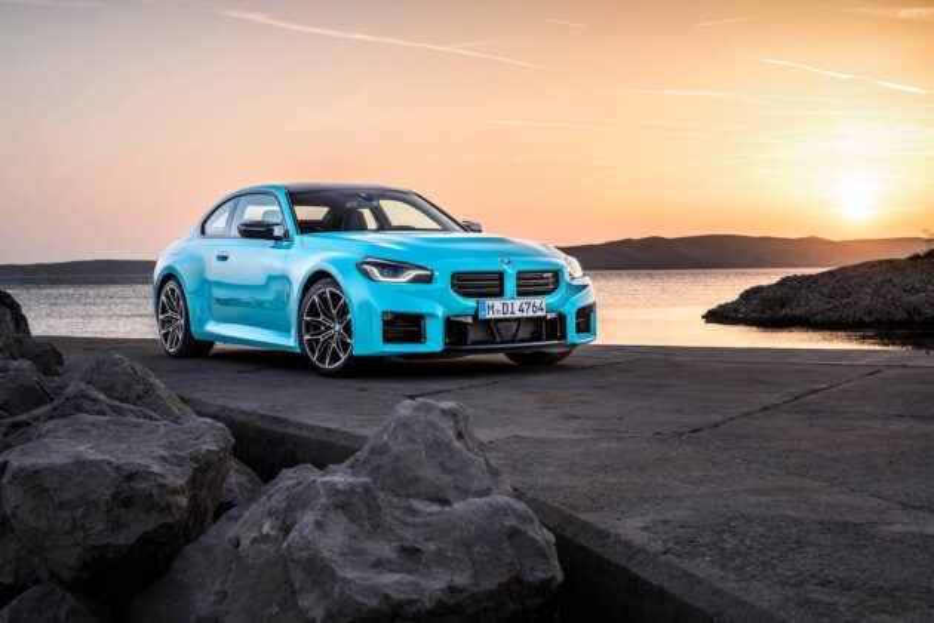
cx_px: 467
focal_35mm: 49
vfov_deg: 27.5
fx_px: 1271
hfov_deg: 40.3
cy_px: 312
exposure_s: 1/25
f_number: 7.1
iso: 50
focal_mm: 49
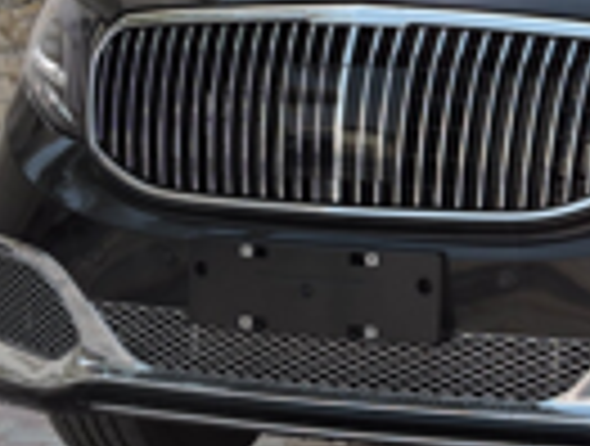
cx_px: 671
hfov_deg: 12.1
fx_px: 2735
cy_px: 137
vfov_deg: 9.3
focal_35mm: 160
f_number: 4.2
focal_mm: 10.7
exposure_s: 1/500
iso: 100
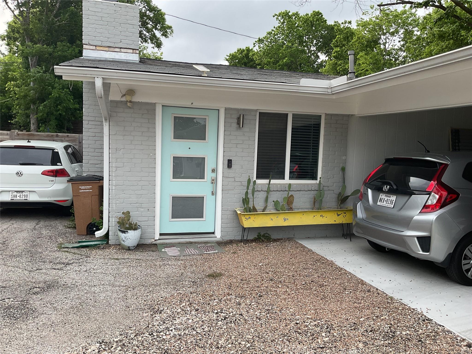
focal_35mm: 29
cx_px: 236
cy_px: 177
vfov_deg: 48.2
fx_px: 395
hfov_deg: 61.7
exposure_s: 1/792
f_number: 1.8
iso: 16
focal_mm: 3
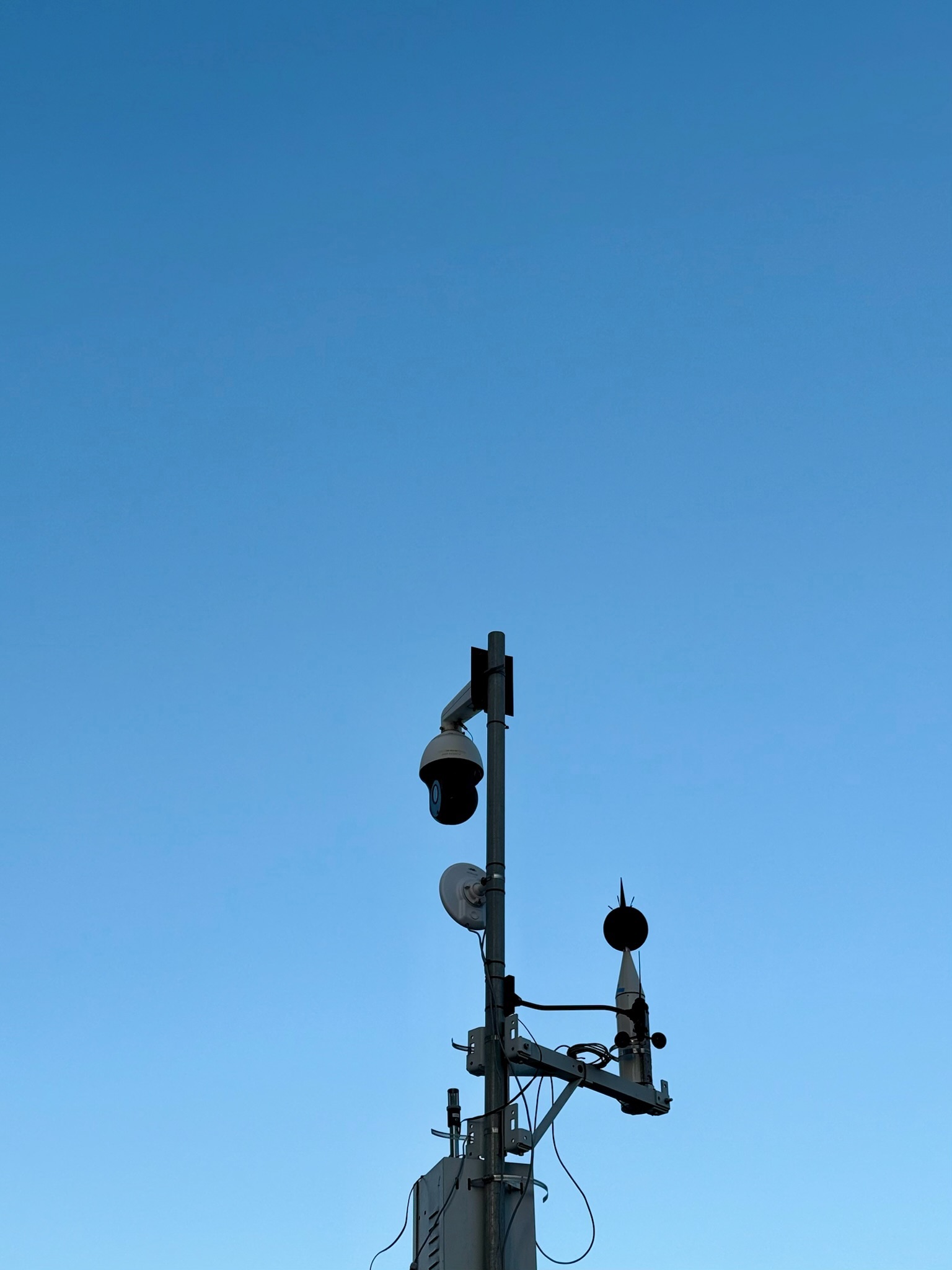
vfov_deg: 39.7
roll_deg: -2.6
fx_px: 1760
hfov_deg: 30.3
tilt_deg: +32.5
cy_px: 635
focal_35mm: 48
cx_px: 476
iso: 64
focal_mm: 6.76
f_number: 1.78
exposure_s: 1/1307
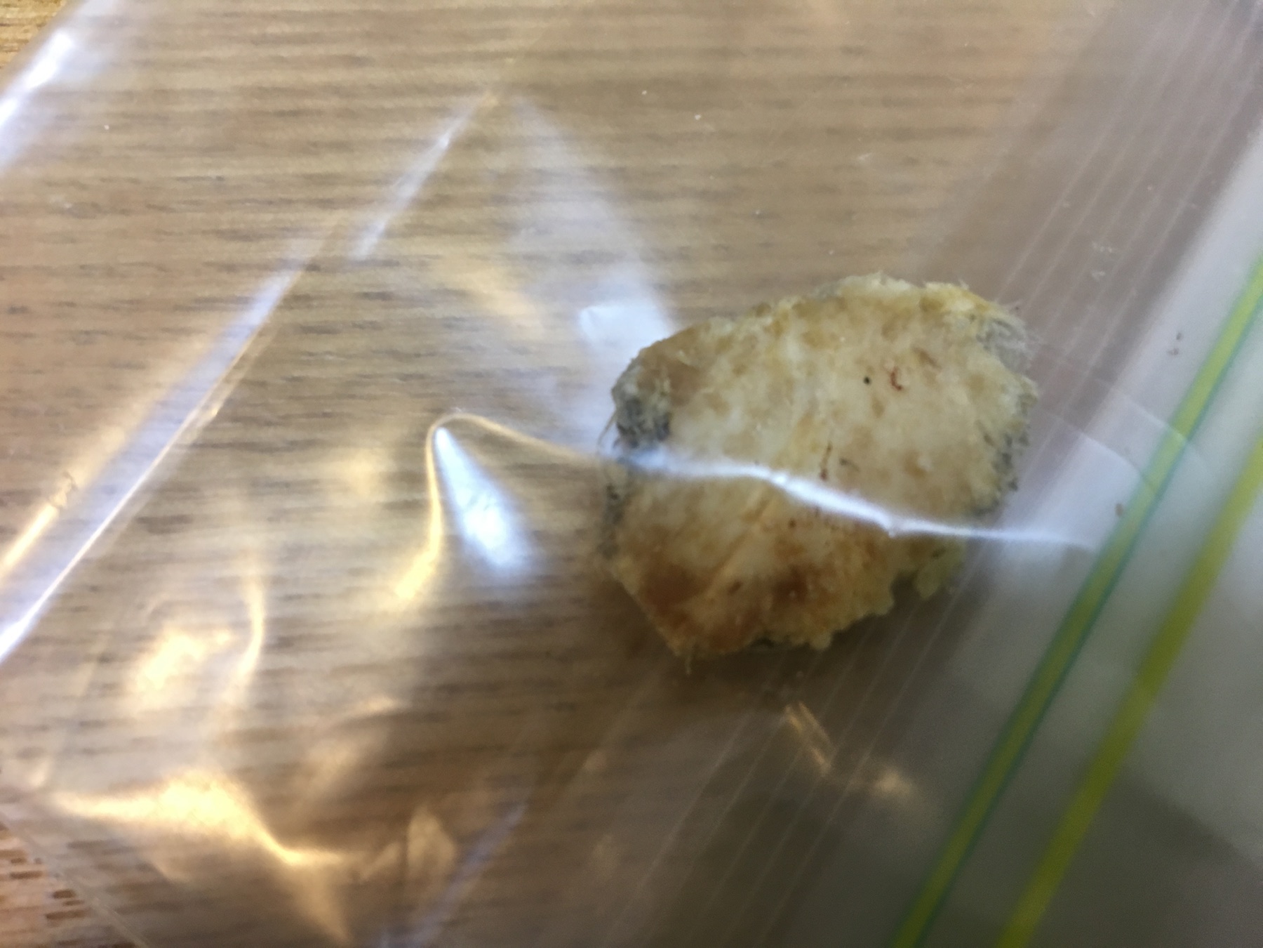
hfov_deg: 61.7
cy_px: 474
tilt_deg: -72.5
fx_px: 1058
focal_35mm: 29
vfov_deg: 48.2
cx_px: 632
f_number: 2.2
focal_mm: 4.15
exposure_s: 1/30
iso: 100
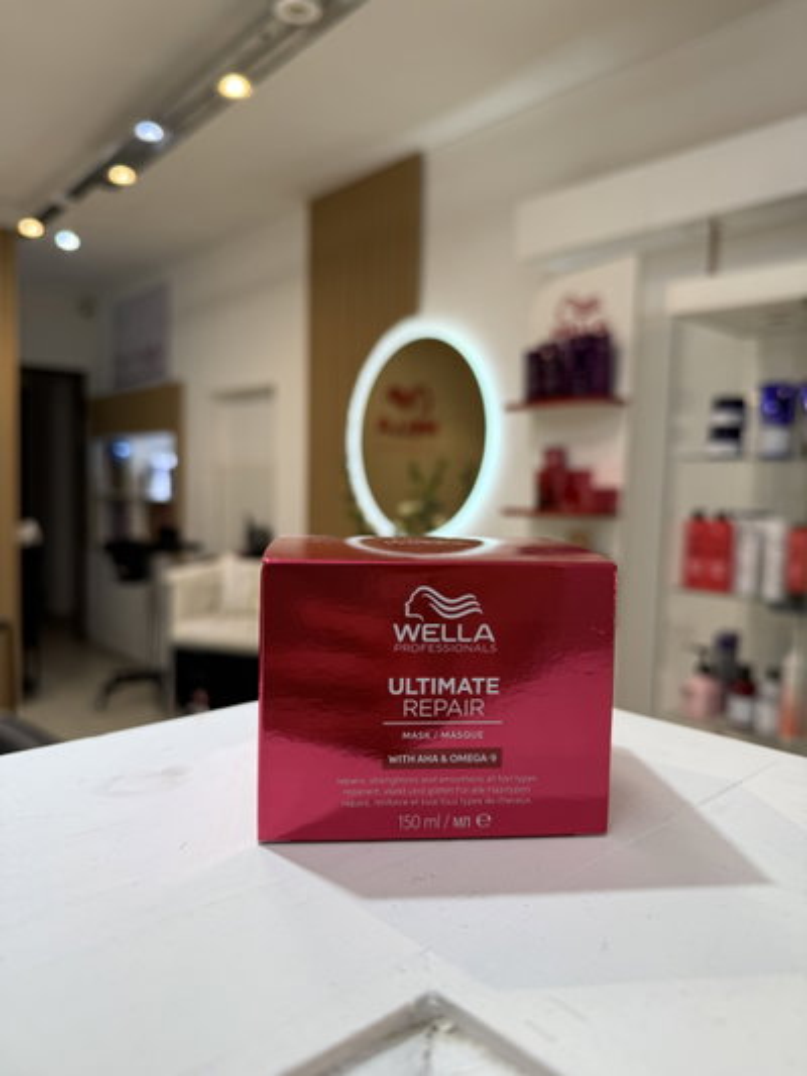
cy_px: 538
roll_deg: -1.5
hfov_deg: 56.8
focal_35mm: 24
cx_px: 404
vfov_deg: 71.6
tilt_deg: -3.2
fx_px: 746
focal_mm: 6.76
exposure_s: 1/121
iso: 50
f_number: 1.78
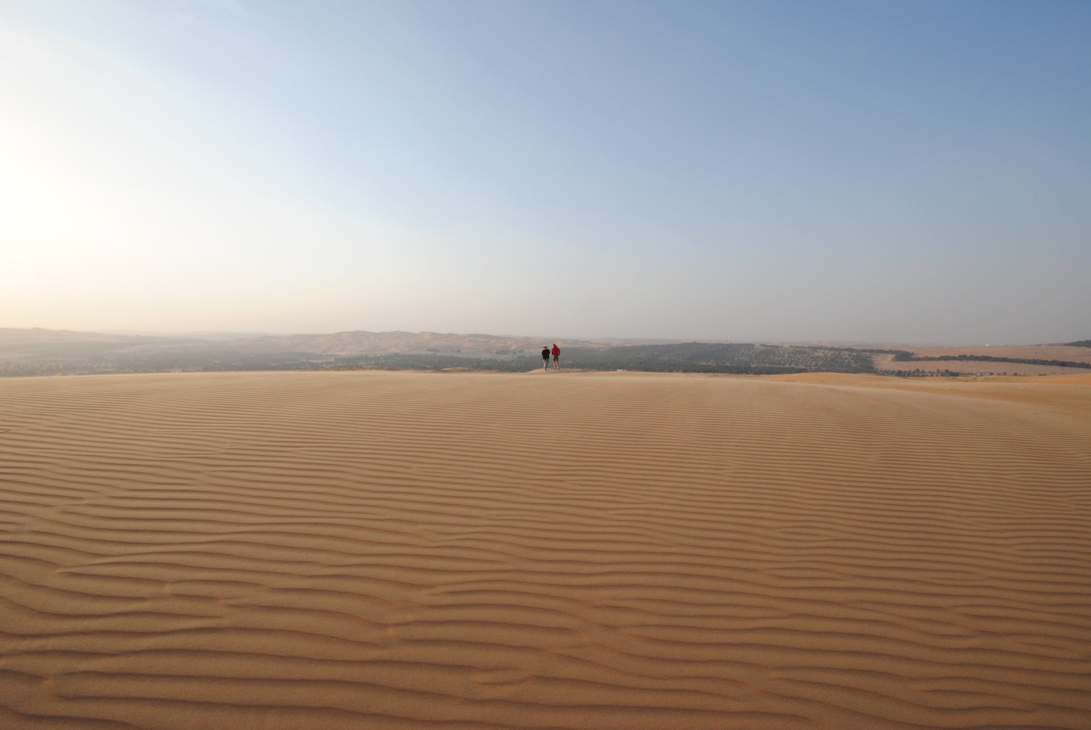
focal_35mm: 15
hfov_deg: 100.3
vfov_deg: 77.5
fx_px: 455
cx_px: 546
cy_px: 365
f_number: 18
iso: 400
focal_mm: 10
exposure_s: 1/160
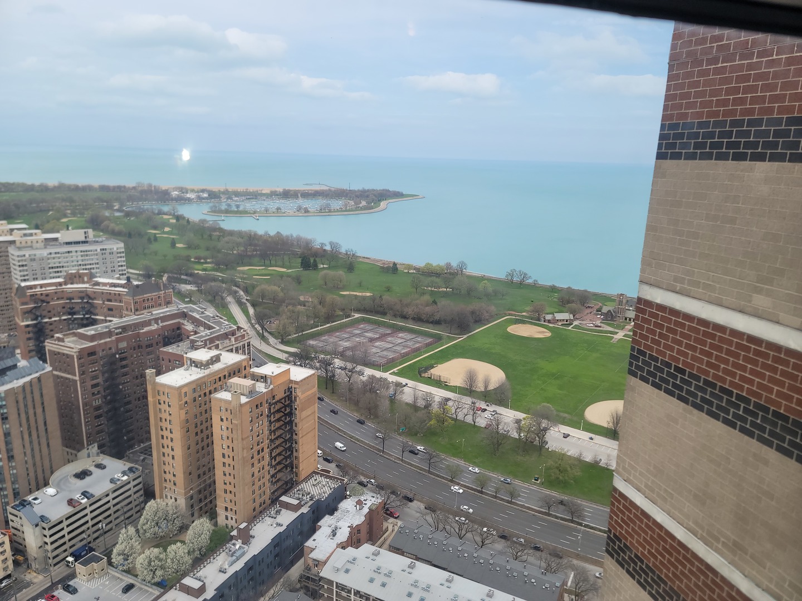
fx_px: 579
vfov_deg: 54.9
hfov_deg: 69.4
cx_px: 401
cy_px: 300
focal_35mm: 25
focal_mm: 7
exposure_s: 1/711
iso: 20
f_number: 1.8
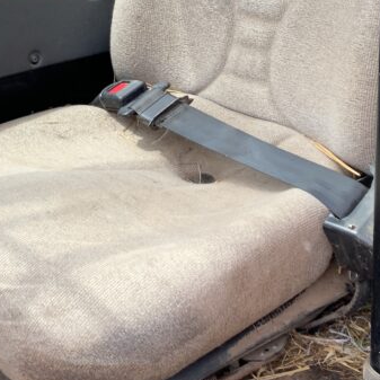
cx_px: 207
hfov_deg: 22.2
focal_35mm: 78
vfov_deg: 21.8
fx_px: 969
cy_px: 63
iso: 16
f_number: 1.8
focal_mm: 3
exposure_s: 1/292
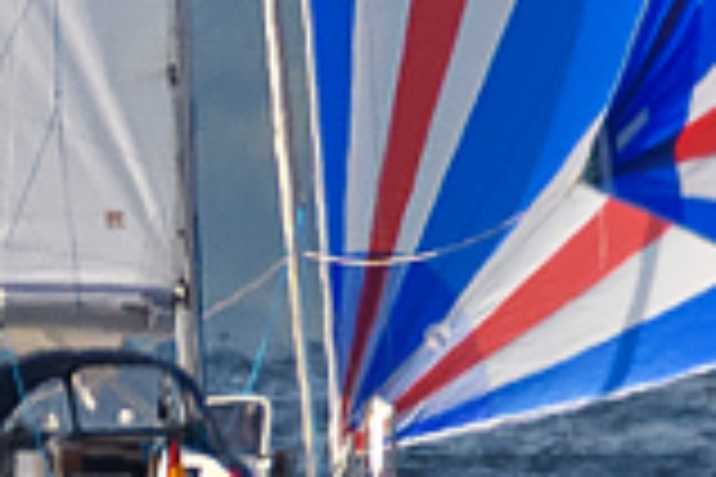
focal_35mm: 6791
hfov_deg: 0.3
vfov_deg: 0.2
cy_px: -176
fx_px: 135055
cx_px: -5
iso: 400
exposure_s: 1/2500
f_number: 7.1
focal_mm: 600
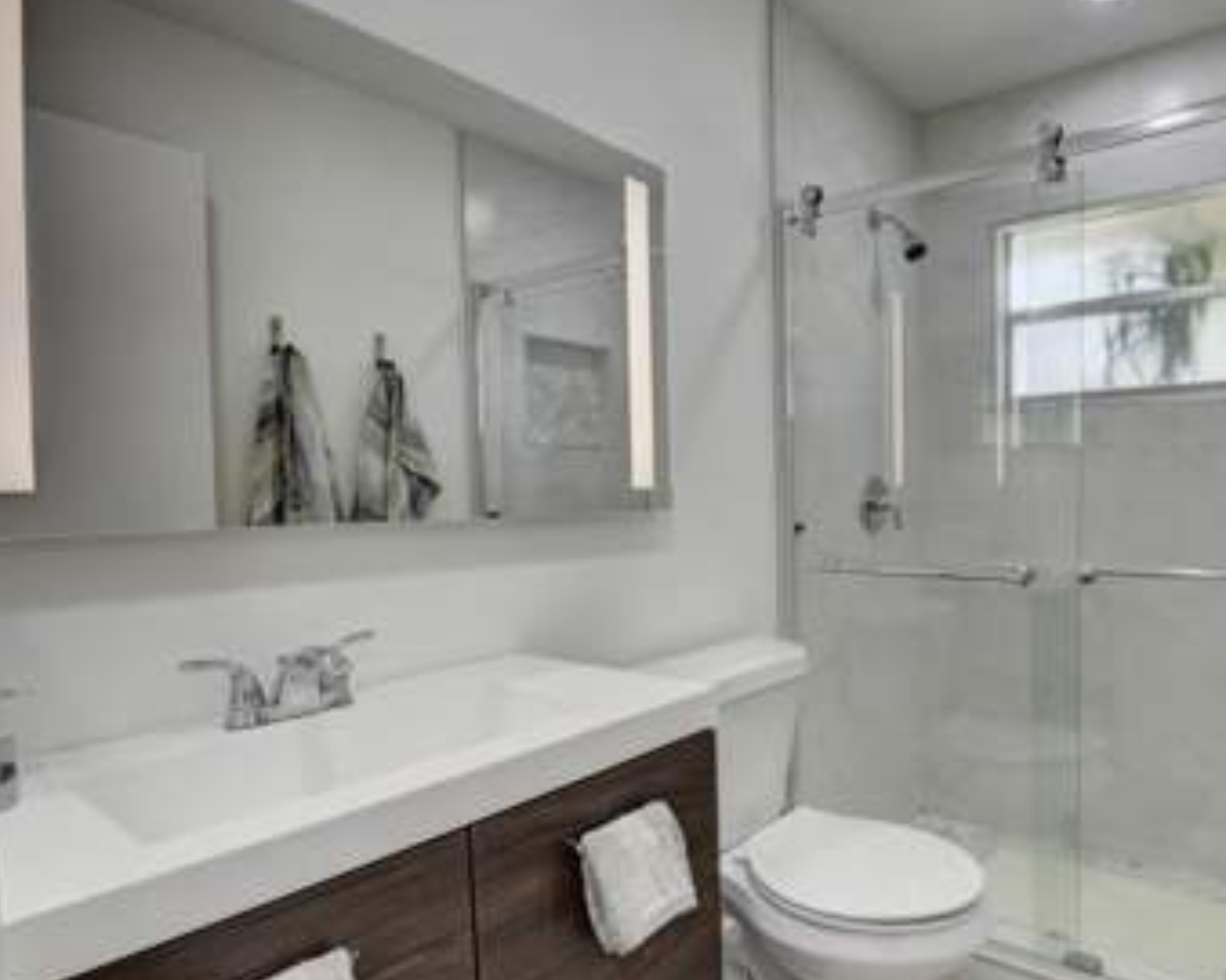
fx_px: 725
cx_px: 852
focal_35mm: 20
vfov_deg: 68.0
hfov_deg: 76.9
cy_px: 528
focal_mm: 10
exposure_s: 1/100
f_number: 8
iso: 640
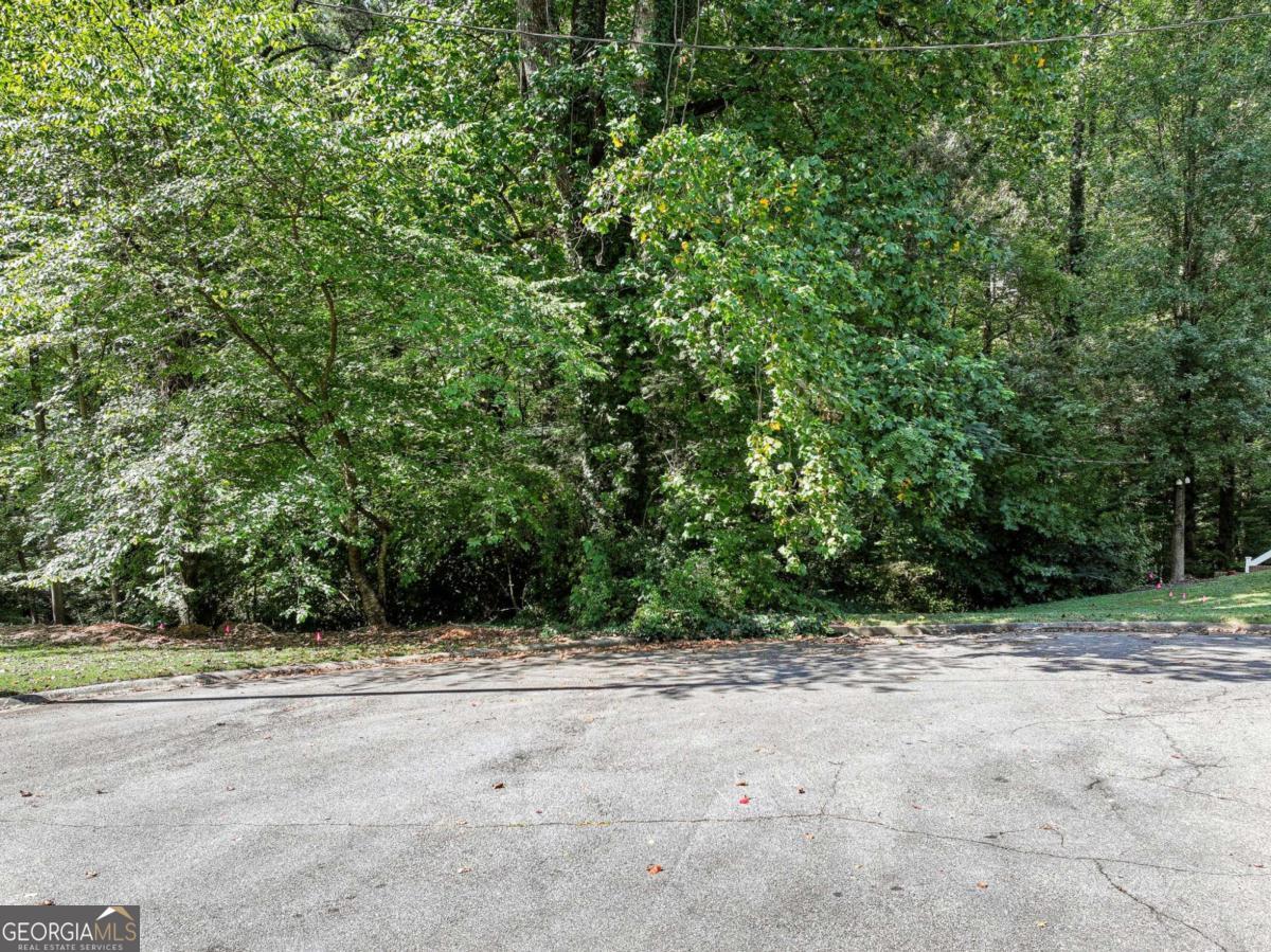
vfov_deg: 56.8
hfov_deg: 71.6
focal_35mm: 24
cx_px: 636
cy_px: 476
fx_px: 881
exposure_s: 1/100
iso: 100
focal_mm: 12.3
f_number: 2.8
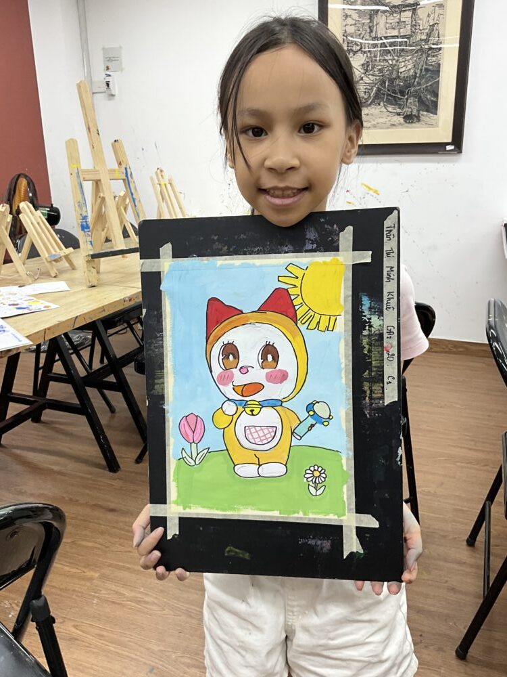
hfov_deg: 48.2
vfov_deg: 61.7
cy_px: 338
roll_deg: +0.7
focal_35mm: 29
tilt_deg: -18.3
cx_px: 254
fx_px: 566
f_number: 1.8
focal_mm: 3
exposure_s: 1/122
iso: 50
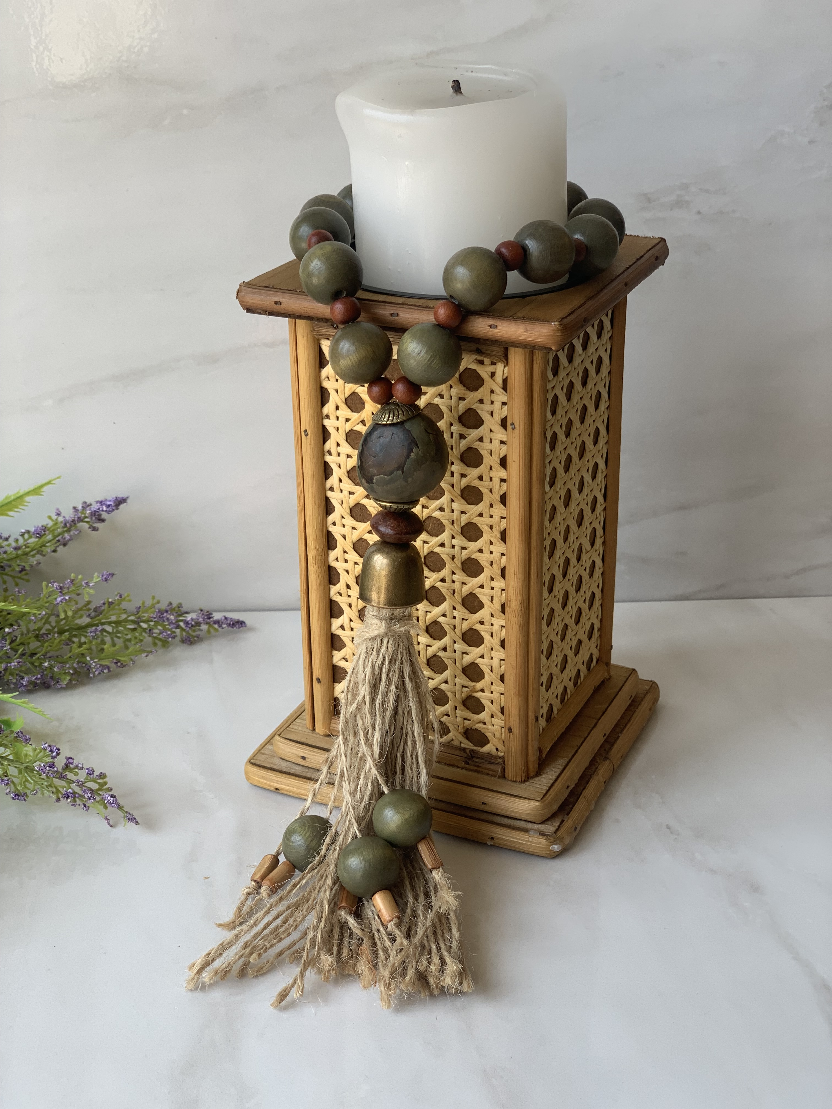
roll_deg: -0.3
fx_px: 1666
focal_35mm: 52
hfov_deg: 28.0
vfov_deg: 36.8
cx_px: 416
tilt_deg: -24.0
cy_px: 554
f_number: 2.4
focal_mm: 6
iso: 20
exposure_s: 1/122
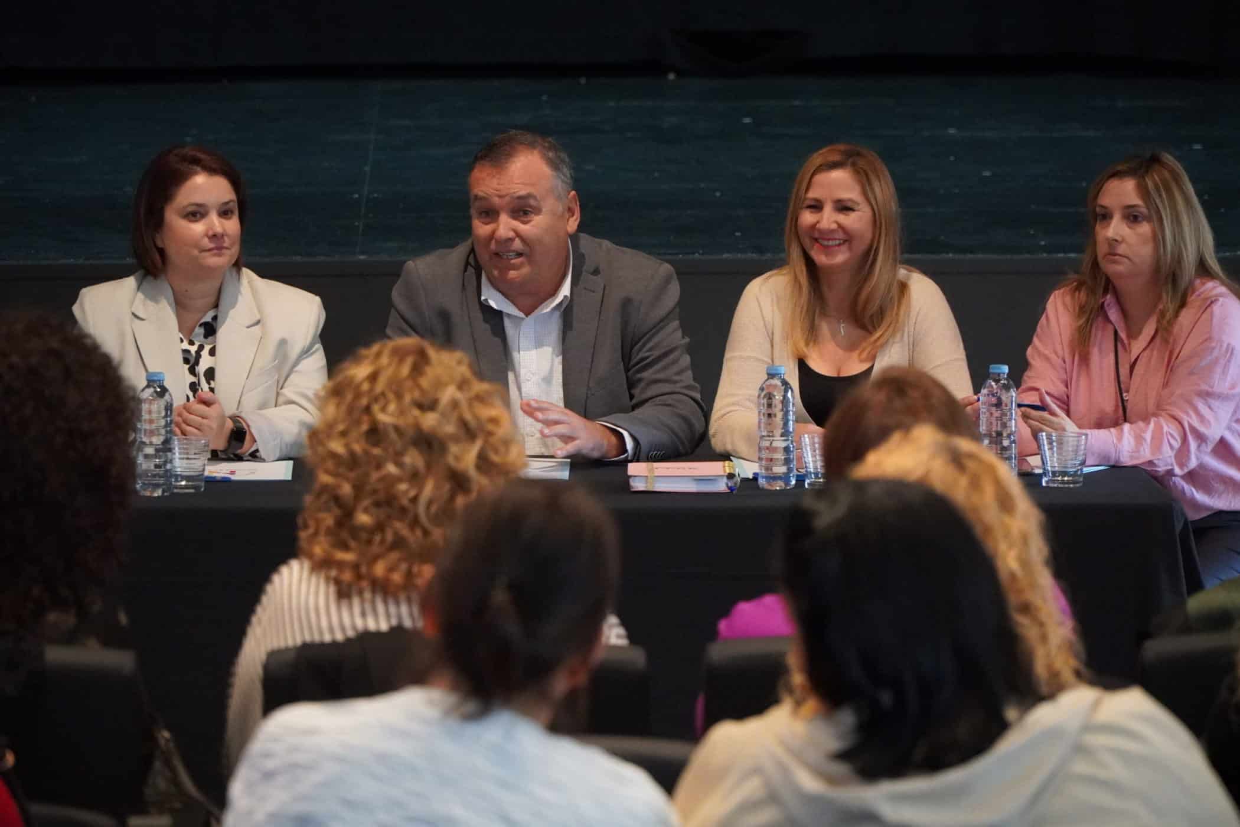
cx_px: 620
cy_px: 414
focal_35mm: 158
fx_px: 5425
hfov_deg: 13.0
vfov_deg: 8.7
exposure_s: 1/125
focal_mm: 105
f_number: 4
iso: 6400
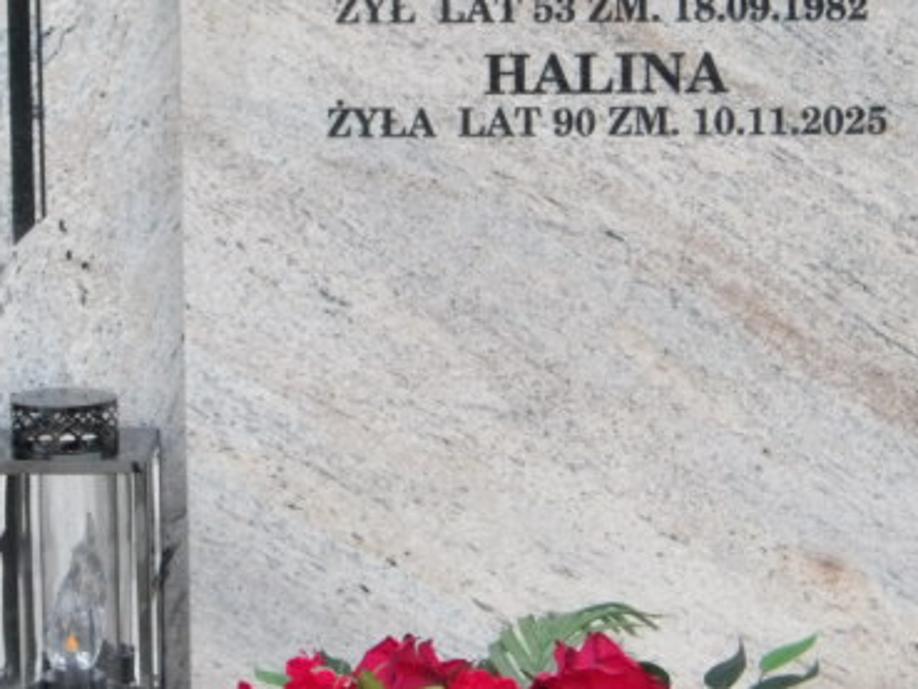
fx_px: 4006
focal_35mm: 151
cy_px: 174
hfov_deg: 13.1
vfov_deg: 9.8
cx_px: 445
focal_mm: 15.6
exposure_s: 1/60
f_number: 19.9
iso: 891
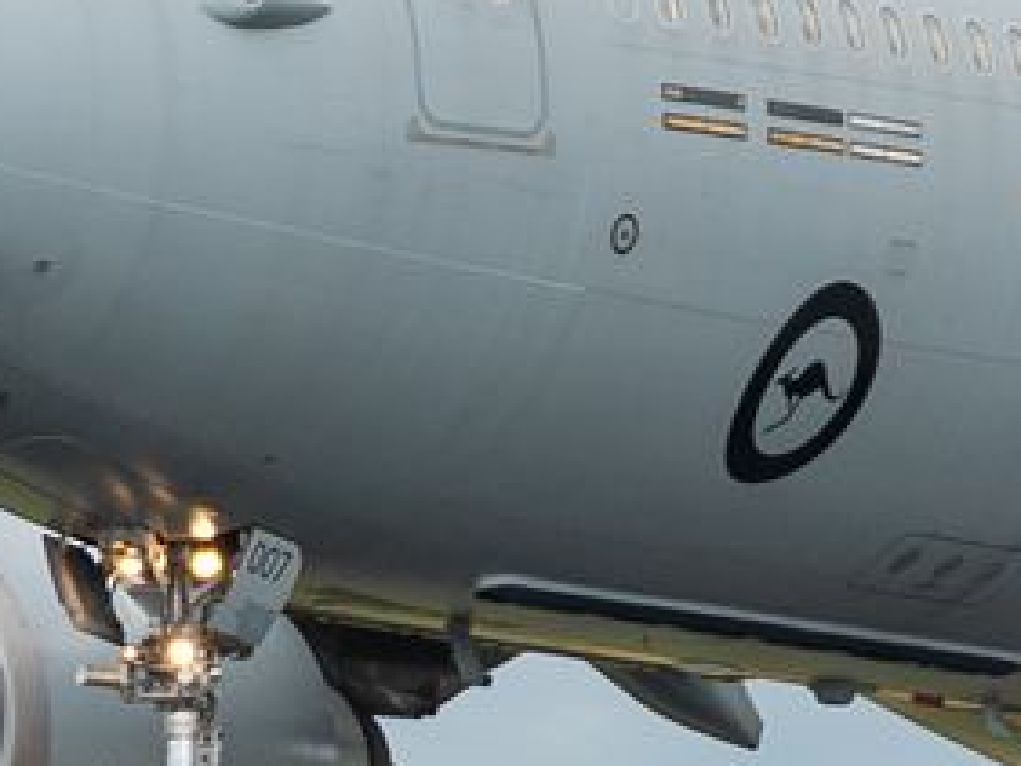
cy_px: 56
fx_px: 71261
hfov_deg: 0.8
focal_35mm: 2415
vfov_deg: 0.6
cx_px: 1617
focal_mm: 185
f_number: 4.5
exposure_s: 1/250
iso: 32
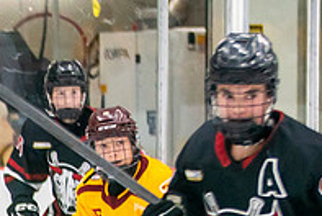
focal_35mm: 558
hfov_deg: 3.6
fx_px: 4998
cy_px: 353
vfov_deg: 2.5
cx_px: -373
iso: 1250
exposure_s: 1/640
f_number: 2.8
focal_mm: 100
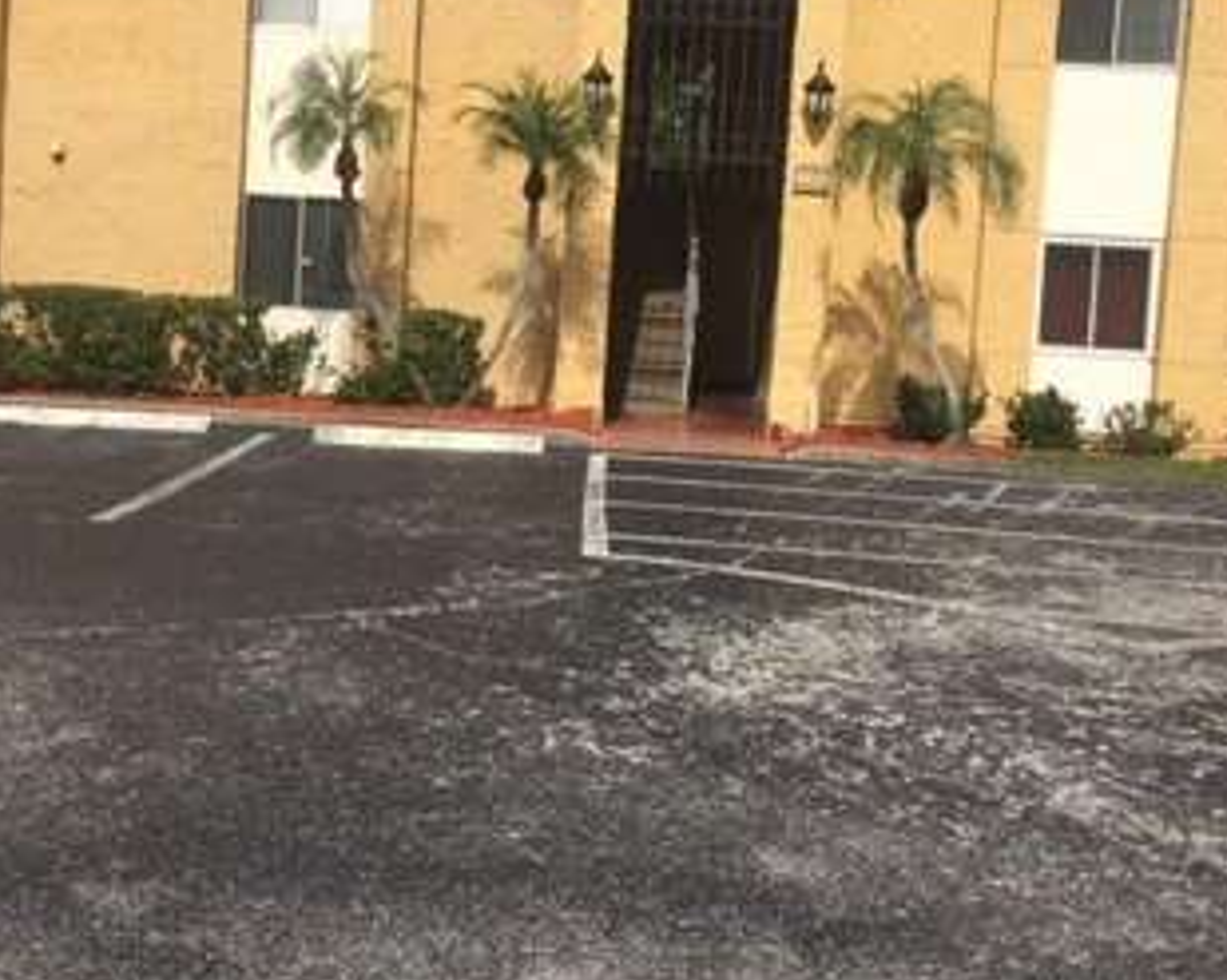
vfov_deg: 33.9
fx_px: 1597
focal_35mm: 44
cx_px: 556
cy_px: 349
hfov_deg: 42.0
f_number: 2.2
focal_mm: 4.15
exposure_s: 1/2331
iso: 25
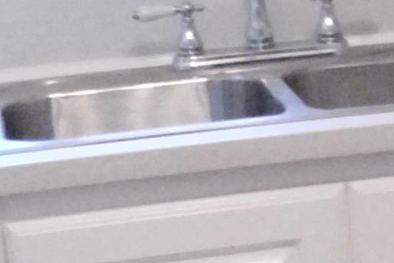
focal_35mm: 228
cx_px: 690
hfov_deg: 8.7
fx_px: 2496
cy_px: 724
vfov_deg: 5.7
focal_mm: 6.36
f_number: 3
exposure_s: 1/60
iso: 800
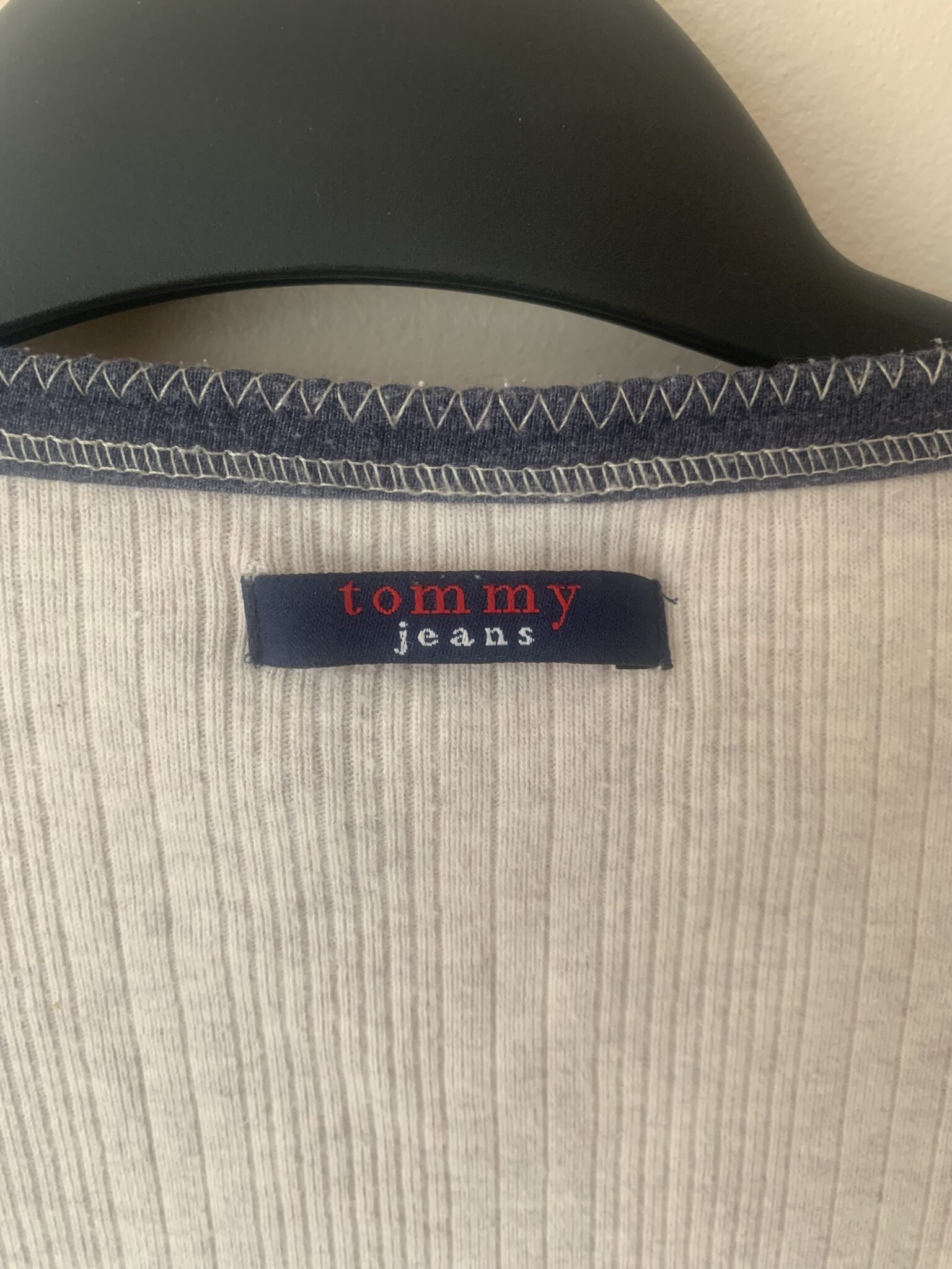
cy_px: 634
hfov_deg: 53.1
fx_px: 953
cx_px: 476
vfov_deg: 67.3
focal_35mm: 26
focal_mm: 4.25
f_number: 1.8
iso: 80
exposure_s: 1/121
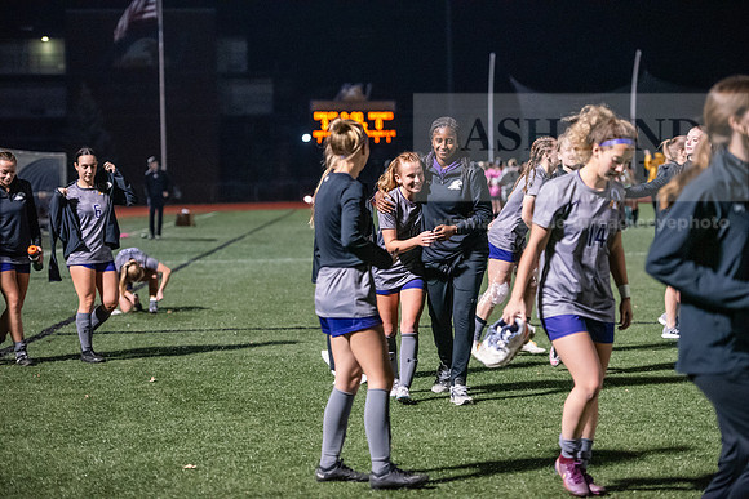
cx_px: 374
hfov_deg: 20.0
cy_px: 250
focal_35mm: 102
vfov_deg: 13.4
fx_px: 2123
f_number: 3.2
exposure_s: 1/800
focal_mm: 102
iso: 8000
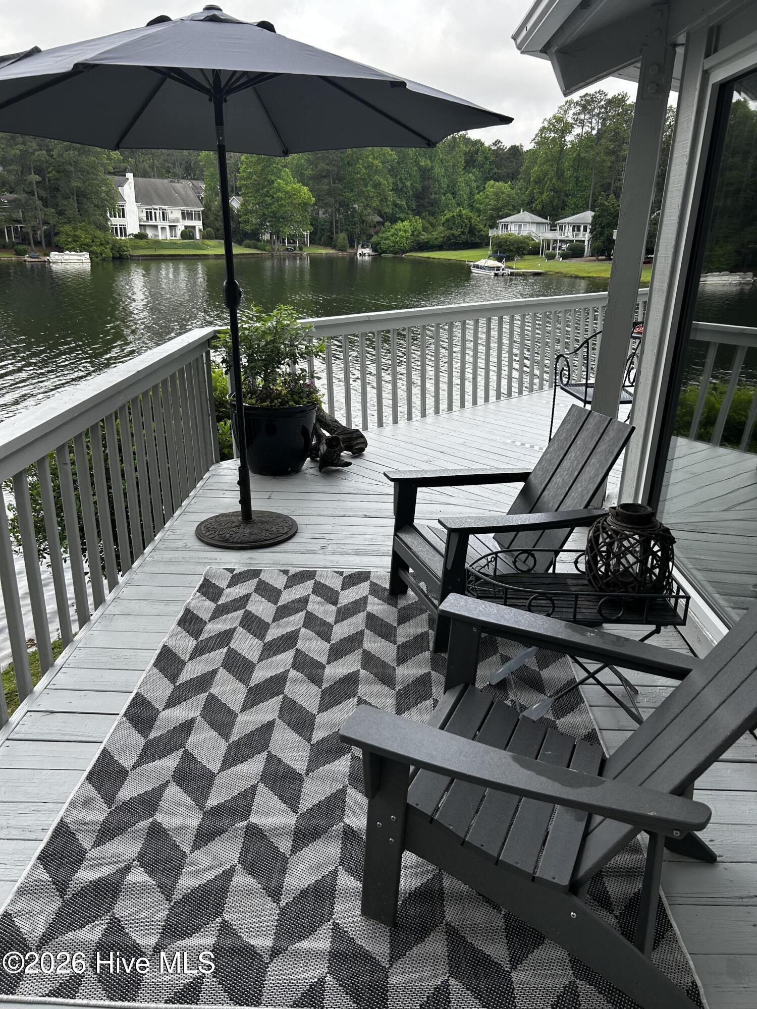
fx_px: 758
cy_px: 504
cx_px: 378
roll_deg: -2.9
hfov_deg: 53.1
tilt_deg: -23.3
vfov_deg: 67.3
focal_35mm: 26
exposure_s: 1/748
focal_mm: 5.7
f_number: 1.5
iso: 50
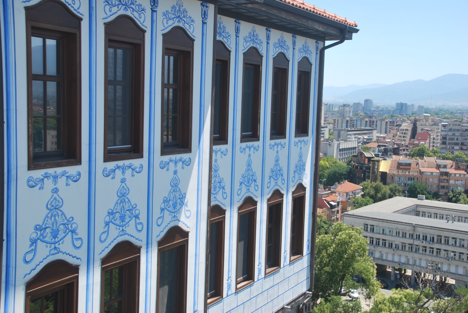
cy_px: 156
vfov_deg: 29.9
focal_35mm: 45
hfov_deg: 43.6
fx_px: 586
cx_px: 234
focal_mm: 30
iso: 100
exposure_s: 1/200
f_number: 7.1
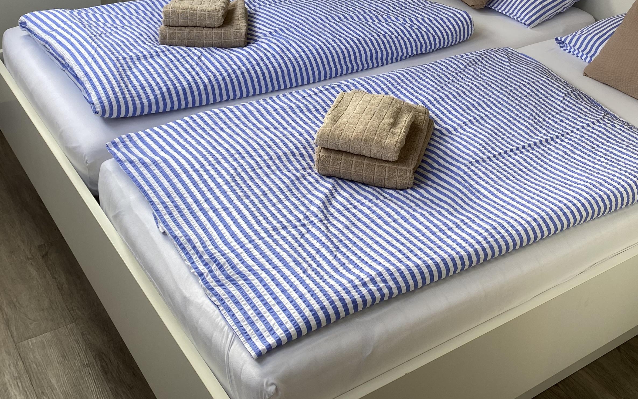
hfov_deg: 42.4
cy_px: 18
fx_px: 817
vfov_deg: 26.2
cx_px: 388
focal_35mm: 47
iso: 32
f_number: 1.8
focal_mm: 4.25
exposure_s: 1/100
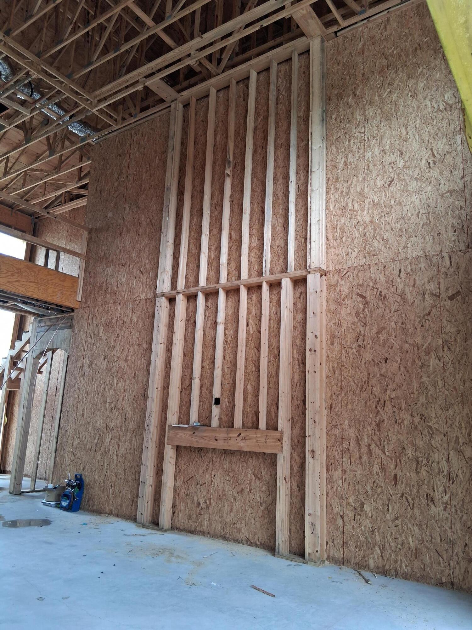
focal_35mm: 26
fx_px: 473
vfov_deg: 67.3
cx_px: 236
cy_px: 315
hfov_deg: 53.1
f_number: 1.8
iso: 100
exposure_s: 1/120
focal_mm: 3.98
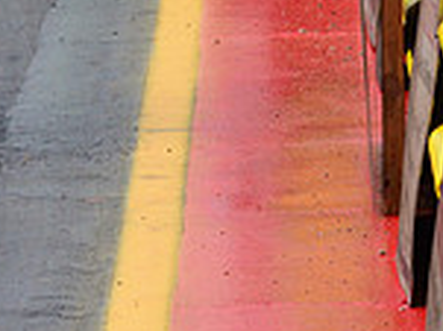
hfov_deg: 4.0
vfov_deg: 3.0
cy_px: -50
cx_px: -18
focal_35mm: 498
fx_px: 6368
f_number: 8
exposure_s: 1/1000
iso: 1000
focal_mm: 90
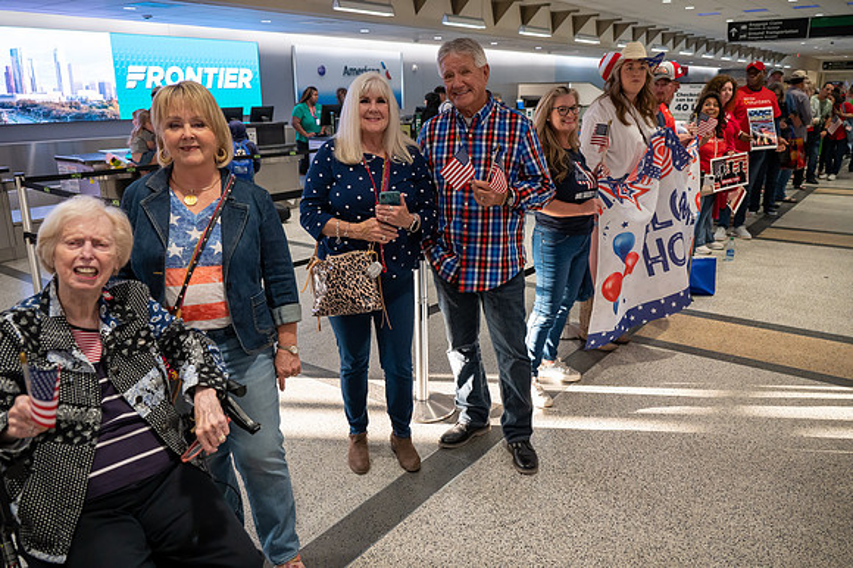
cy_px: 284
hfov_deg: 64.6
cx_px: 426
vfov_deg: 45.6
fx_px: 675
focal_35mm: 28
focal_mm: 28.5
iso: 3600
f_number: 4.5
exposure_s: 1/200
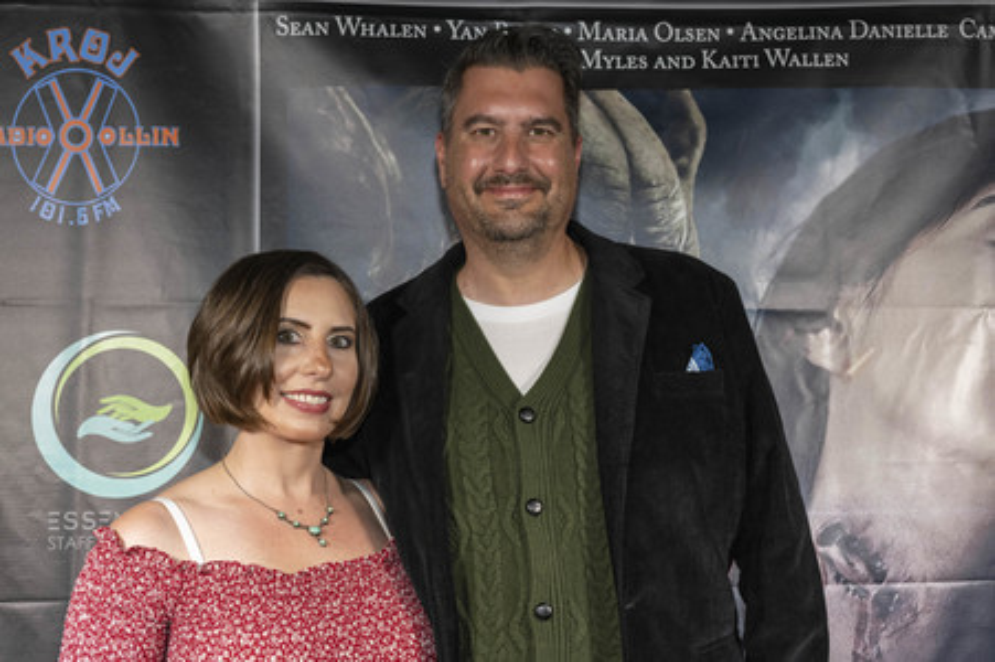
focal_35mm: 45
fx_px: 1243
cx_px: 498
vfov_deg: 29.8
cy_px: 331
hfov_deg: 43.6
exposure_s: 1/200
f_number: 5.6
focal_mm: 45
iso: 800
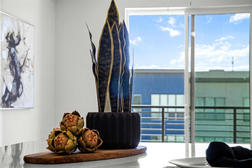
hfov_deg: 27.0
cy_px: 84
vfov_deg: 18.2
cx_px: 126
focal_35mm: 75
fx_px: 525
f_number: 8
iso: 200
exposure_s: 1/40
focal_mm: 50
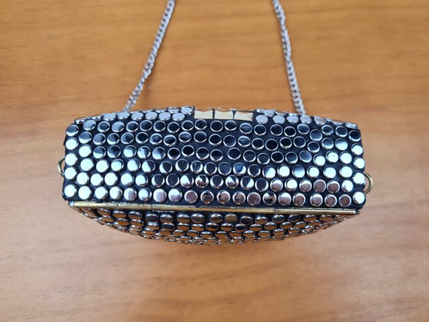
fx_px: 335
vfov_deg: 51.4
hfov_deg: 65.3
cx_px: 220
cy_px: 160
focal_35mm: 27
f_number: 1.8
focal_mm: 5.4
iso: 50
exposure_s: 1/153
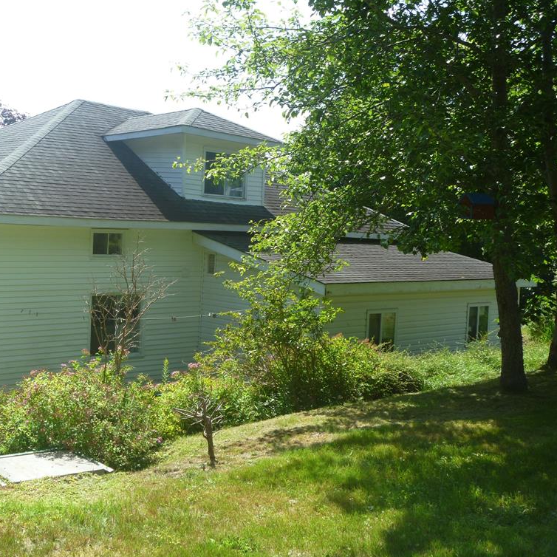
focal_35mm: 42
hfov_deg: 39.5
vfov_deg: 40.0
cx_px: 180
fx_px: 765
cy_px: 278
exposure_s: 1/160
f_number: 4.5
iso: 80
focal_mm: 6.3
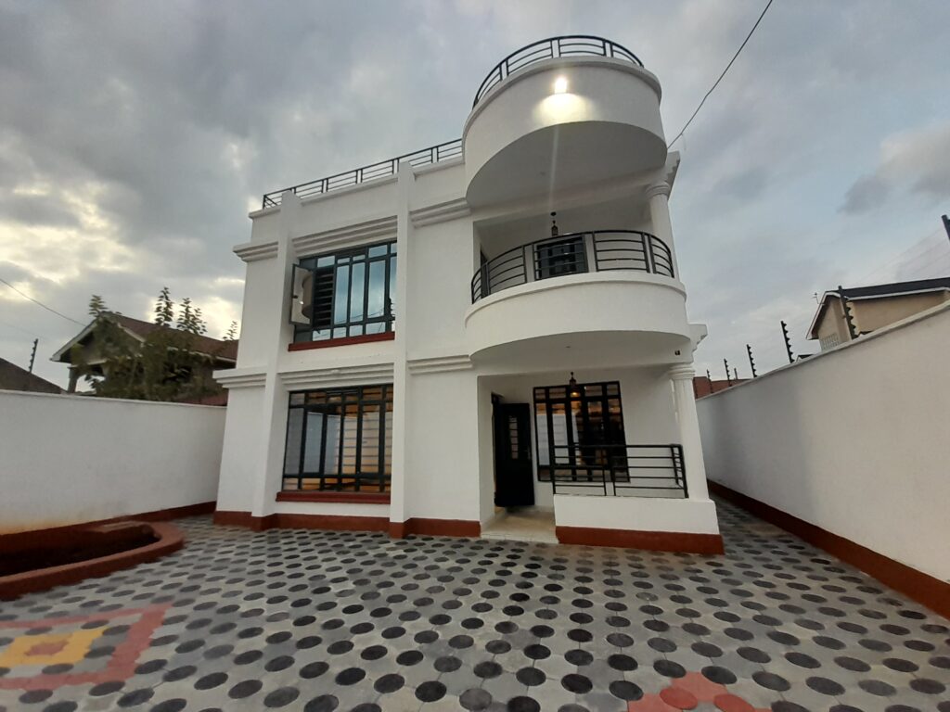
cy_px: 356
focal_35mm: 13
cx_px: 475
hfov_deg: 106.2
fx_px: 357
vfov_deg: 89.9
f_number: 2.2
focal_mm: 1.13
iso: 80
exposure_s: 1/50
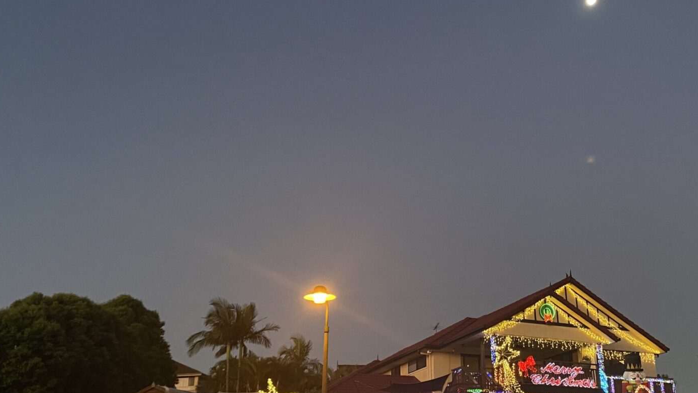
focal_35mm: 42
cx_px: 455
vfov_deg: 28.3
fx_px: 777
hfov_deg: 47.7
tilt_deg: +19.0
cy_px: 239
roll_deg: +1.8
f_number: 1.8
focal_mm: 4.25
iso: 320
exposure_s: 1/50
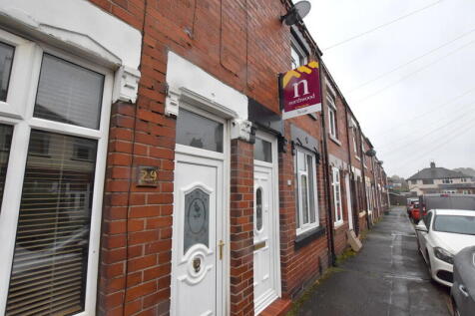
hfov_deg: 100.4
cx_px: 238
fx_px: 198
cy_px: 158
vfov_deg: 77.3
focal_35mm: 15
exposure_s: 1/200
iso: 800
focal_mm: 10
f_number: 7.1
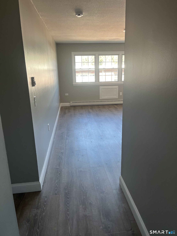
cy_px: 118
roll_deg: +1.5
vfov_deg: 67.3
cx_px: 88
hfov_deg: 53.1
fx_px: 177
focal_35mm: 26
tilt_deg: -15.5
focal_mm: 5.1
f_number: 1.6
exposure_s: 1/121
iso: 125
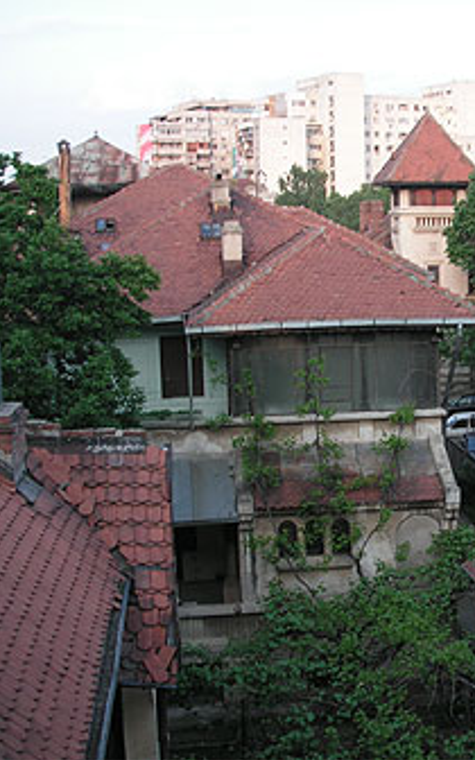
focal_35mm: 54
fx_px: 1118
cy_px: 380
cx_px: 452
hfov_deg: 23.2
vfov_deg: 37.5
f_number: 3.3
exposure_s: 1/60
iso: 50
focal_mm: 6.3
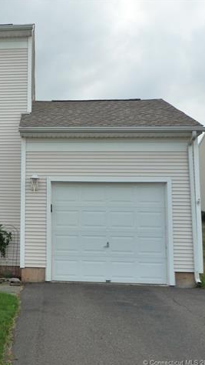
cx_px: -29
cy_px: 182
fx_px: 483
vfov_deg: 41.3
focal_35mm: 50
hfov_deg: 22.4
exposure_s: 1/320
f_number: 3.6
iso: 160
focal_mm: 5.6
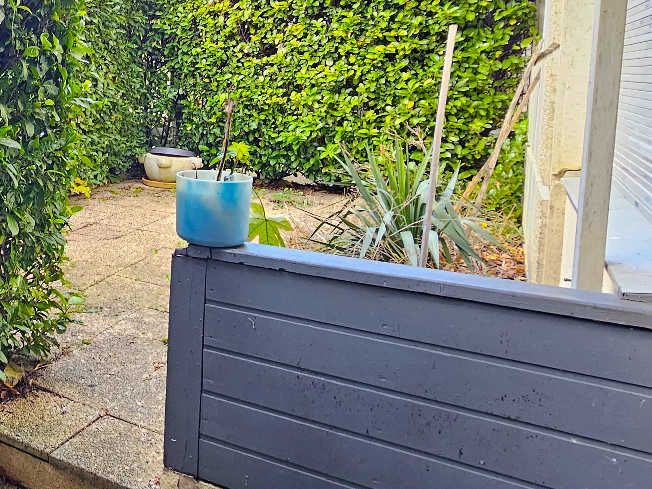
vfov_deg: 42.8
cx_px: -21
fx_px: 603
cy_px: 121
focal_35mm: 32
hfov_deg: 46.1
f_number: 2.2
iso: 100
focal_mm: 2.2
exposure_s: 1/50
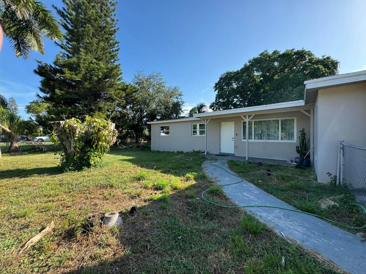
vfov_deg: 85.7
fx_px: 148
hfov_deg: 102.1
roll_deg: -0.1
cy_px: 137
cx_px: 183
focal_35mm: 14
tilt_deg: +0.7
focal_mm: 2.22
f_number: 2.2
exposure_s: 1/498
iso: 40
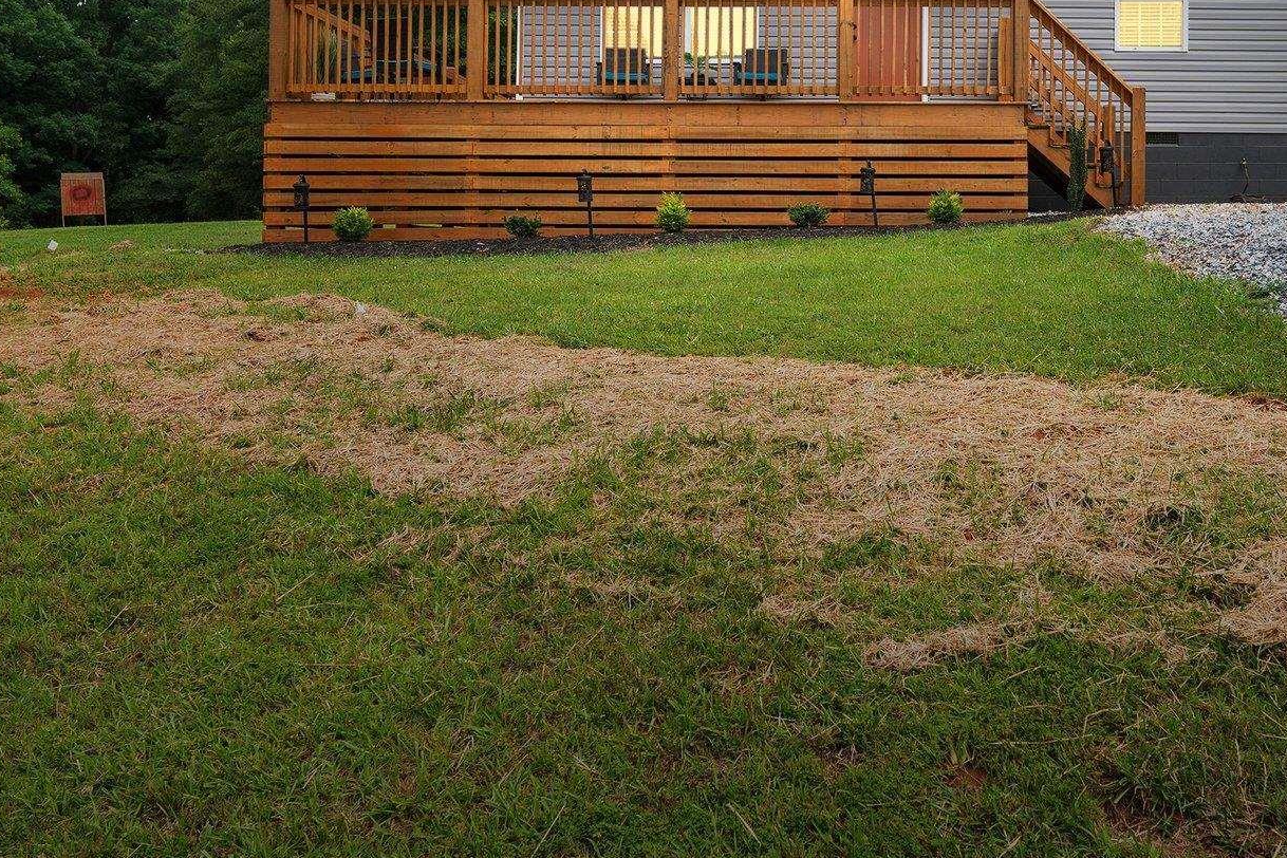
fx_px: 1323
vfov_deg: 35.5
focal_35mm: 37
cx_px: 885
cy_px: 262
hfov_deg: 50.7
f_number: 9
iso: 250
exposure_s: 1/320
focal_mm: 22
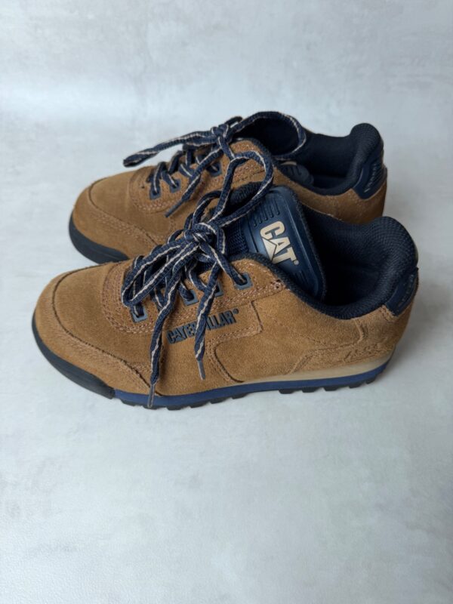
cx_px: 226
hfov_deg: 56.8
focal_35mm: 24
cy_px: 302
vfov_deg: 71.6
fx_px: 419
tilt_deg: -54.1
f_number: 1.78
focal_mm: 6.76
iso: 100
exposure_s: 1/100
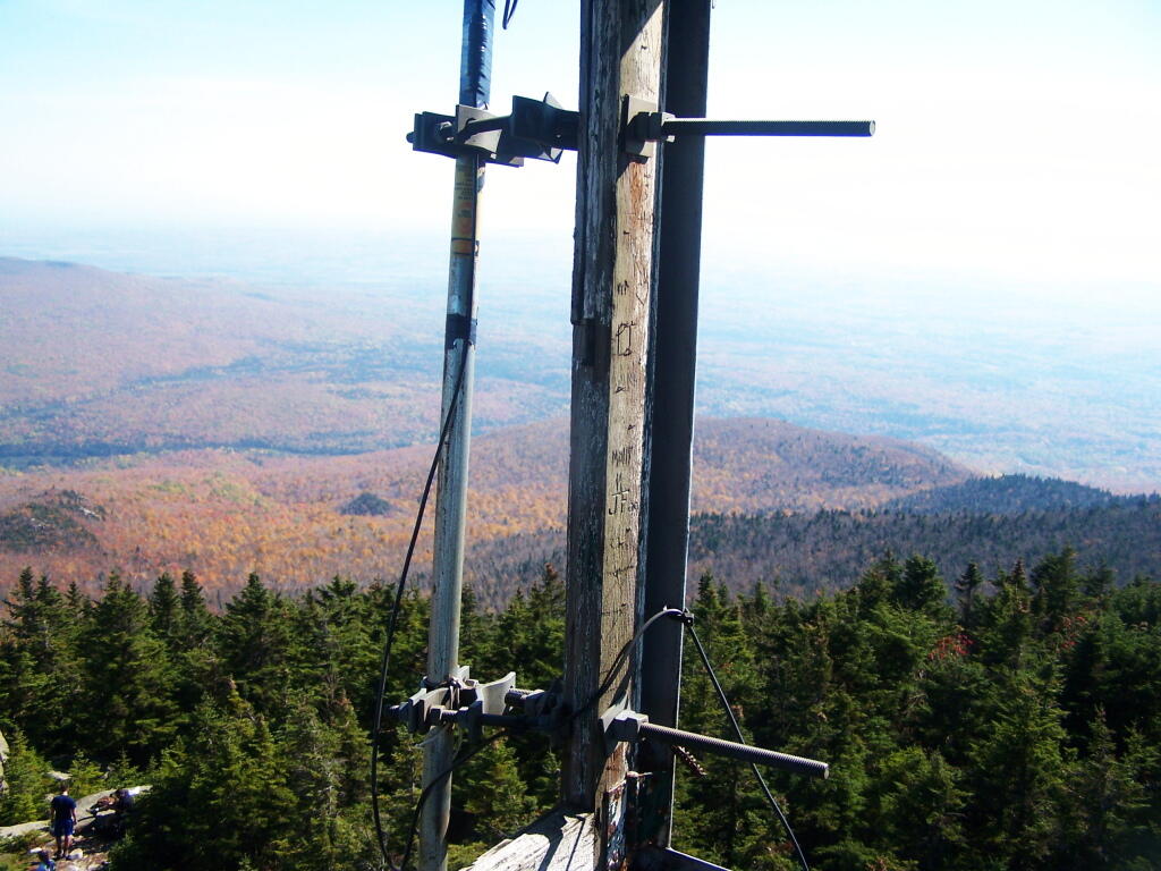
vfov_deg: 37.7
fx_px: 1274
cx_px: 580
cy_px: 436
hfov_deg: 49.0
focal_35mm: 38
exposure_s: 1/800
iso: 80
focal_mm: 6.3
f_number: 2.8
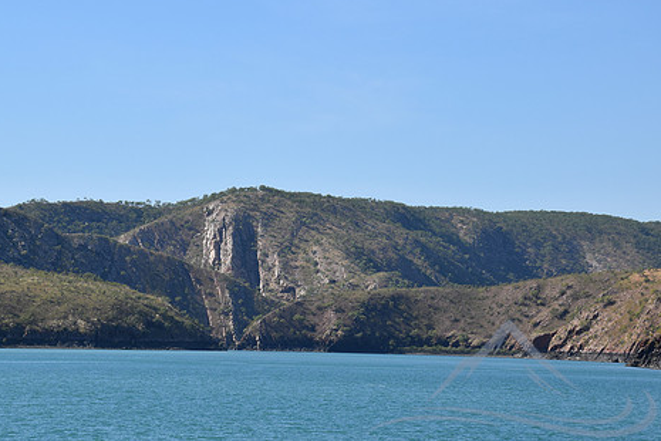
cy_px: 235
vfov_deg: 10.5
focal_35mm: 131
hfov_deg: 15.6
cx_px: 257
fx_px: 2405
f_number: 10
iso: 200
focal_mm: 70
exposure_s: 1/400
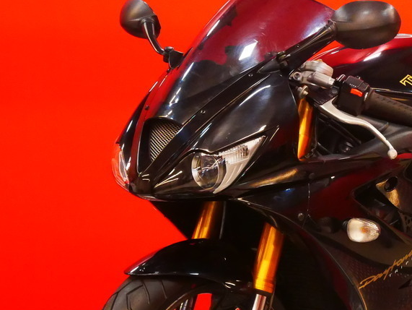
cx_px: 438
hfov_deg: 15.3
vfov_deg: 11.8
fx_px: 1501
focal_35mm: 126
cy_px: 170
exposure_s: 1/125
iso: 2500
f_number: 5.1
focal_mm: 25
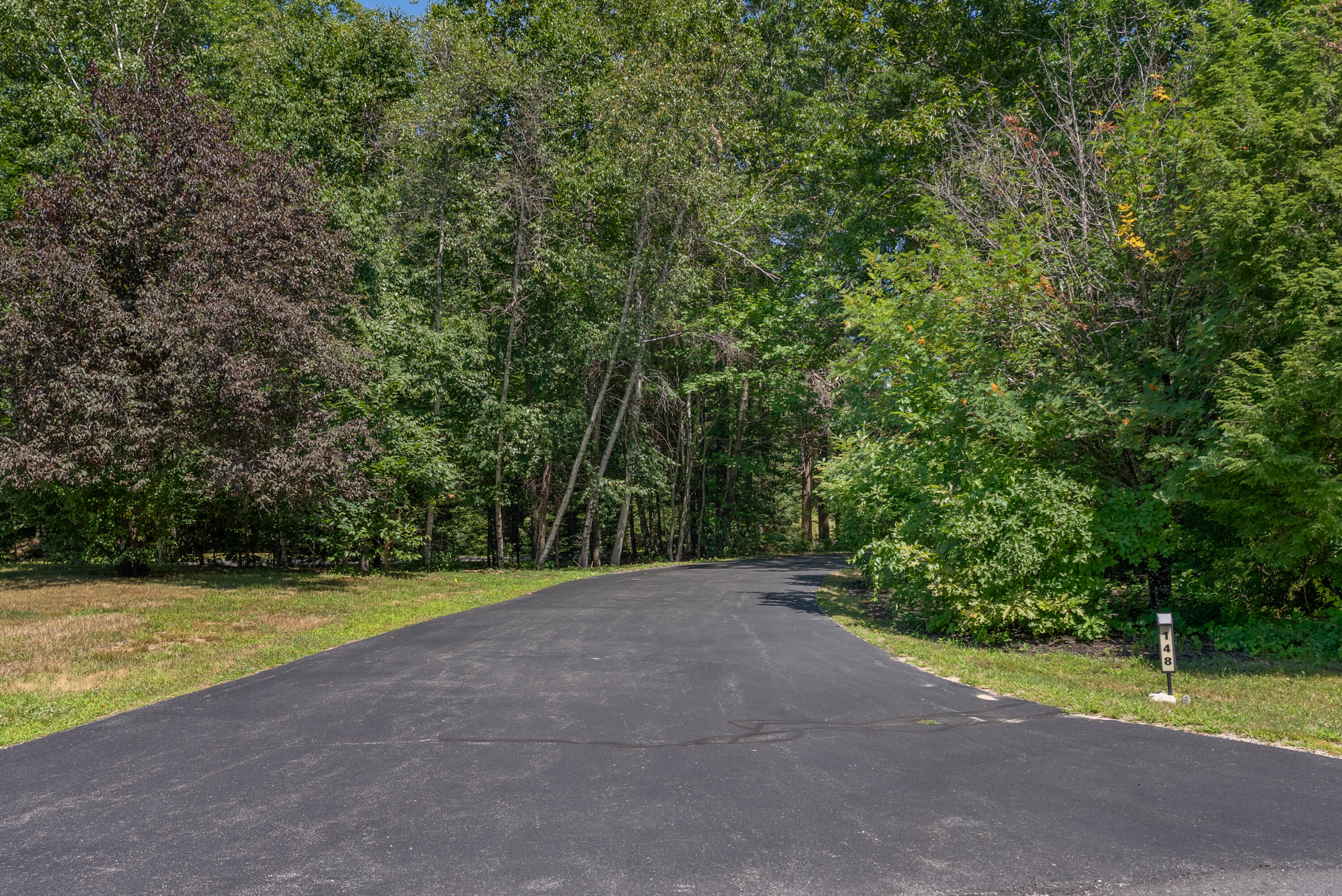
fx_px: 1081
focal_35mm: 29
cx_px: 671
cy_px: 448
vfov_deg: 45.0
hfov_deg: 63.6
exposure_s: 1/250
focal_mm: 29
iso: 320
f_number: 7.1
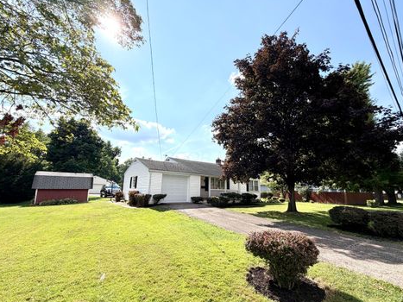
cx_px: 206
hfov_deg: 98.2
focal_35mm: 15
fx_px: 175
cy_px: 157
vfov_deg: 81.7
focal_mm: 2.22
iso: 20
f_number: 2.2
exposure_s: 1/820
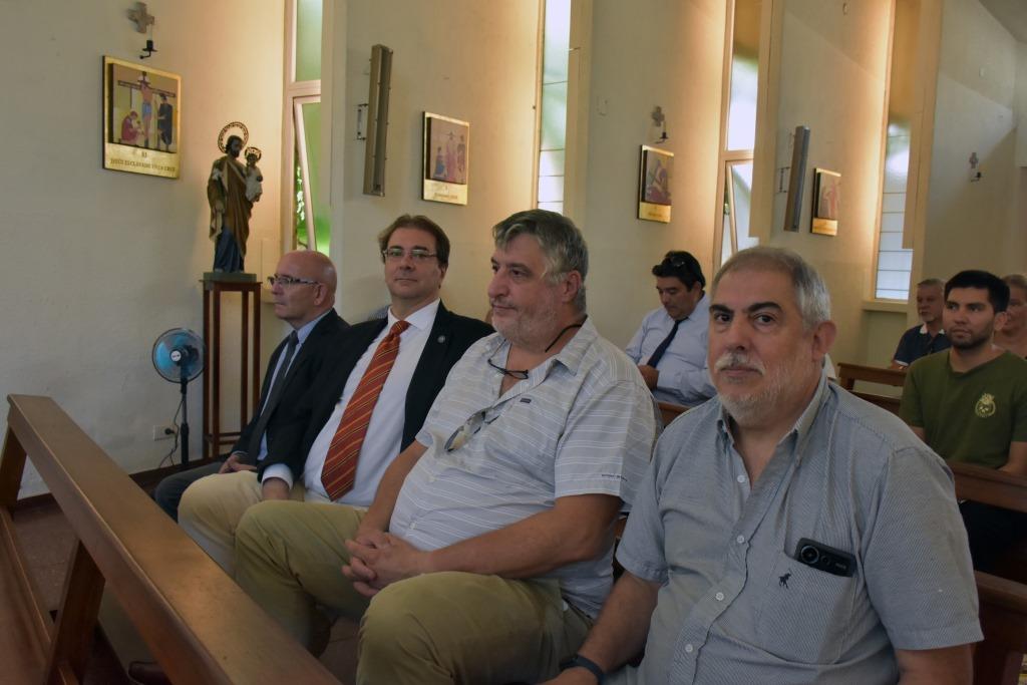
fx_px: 856
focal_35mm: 30
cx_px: 514
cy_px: 342
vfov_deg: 43.6
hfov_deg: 61.9
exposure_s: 1/160
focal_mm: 20
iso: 1600
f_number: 6.3
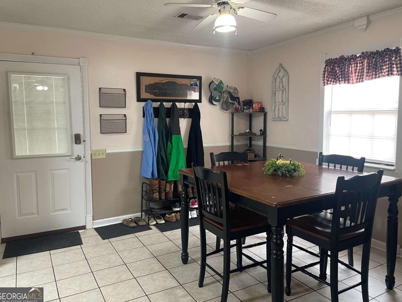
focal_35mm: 27
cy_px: 146
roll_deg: +1.2
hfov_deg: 65.3
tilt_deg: -5.6
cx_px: 205
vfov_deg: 51.3
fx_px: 314
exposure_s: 1/60
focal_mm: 4.2
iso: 200
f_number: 1.6
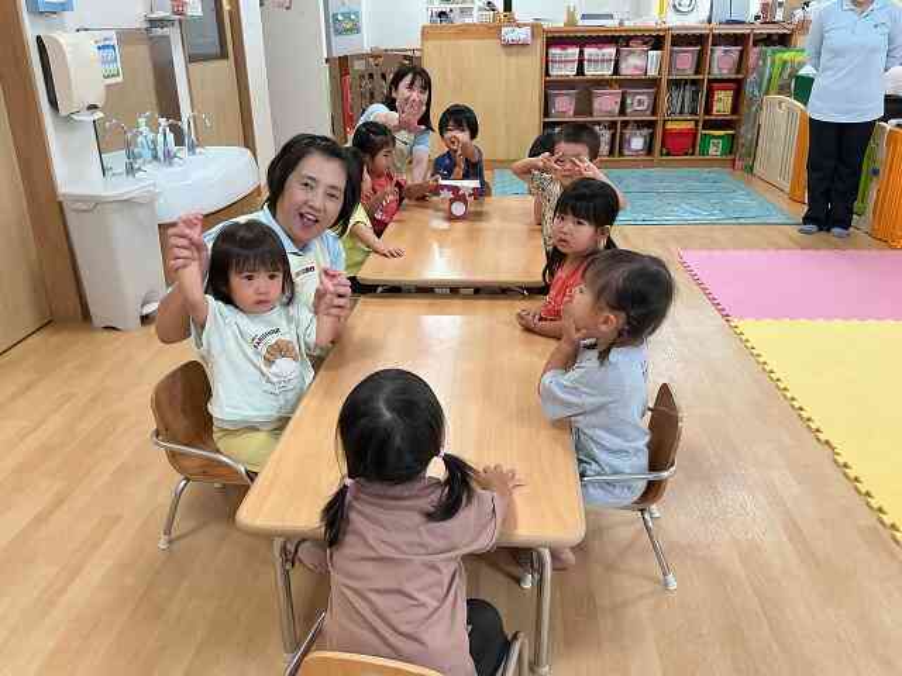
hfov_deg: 61.7
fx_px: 756
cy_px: 338
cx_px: 451
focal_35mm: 29
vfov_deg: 48.2
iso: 64
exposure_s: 1/60
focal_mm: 3
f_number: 1.8
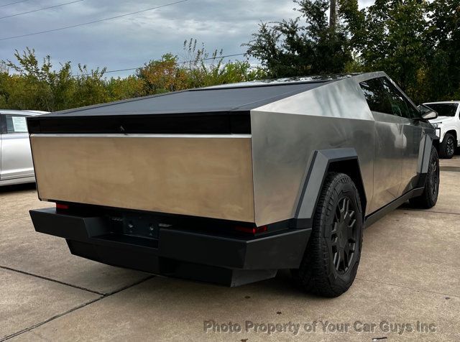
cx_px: 230
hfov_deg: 67.5
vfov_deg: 52.8
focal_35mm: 26
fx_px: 344
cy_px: 171
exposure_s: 1/975
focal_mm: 5.1
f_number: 1.6
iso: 50
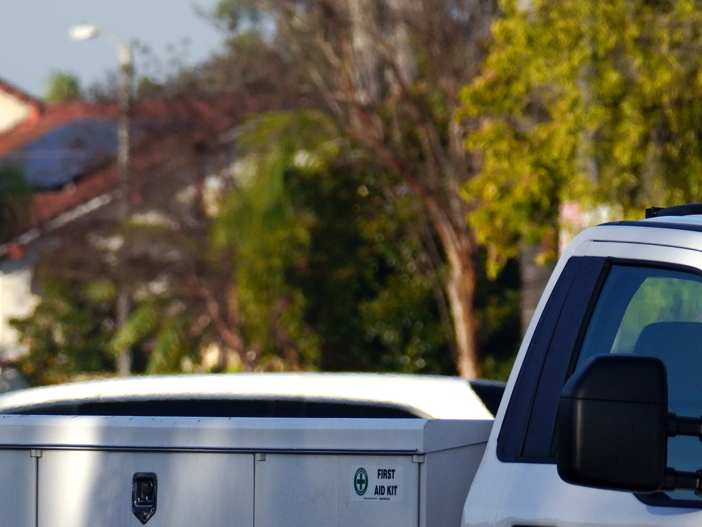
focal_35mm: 905
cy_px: 535
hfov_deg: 2.2
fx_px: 18353
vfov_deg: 1.6
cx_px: 692
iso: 1000
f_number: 8
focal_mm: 283.4
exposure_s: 1/2000
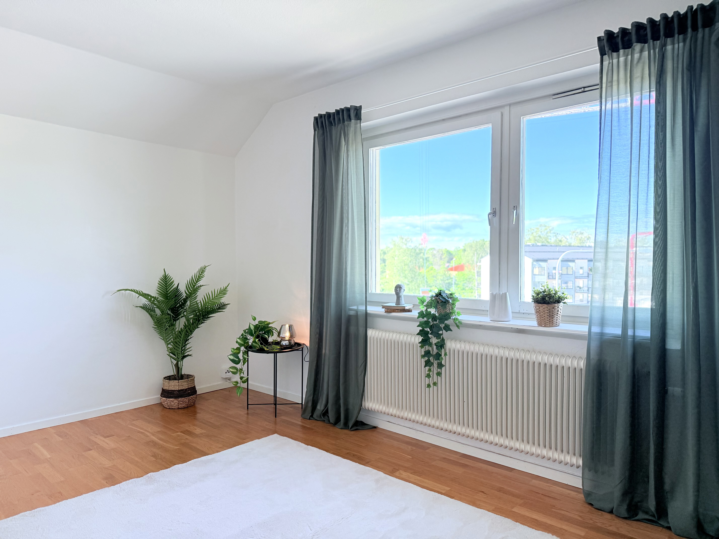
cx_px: 360
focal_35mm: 24
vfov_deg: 56.8
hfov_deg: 71.6
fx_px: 498
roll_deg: -0.5
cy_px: 270
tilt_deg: -1.0
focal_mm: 6.76
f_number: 1.78
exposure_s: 1/355
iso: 100
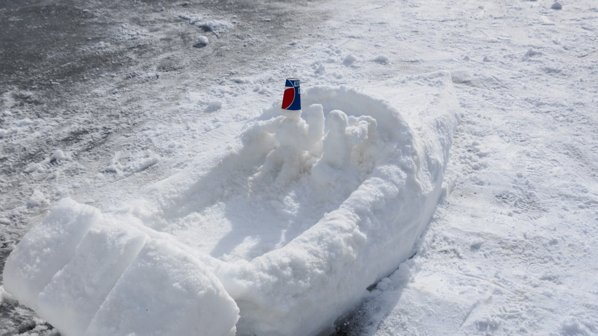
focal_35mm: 40
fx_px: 634
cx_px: 300
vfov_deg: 29.6
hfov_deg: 50.5
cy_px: 197
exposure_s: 1/400
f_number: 8
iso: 100
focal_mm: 18
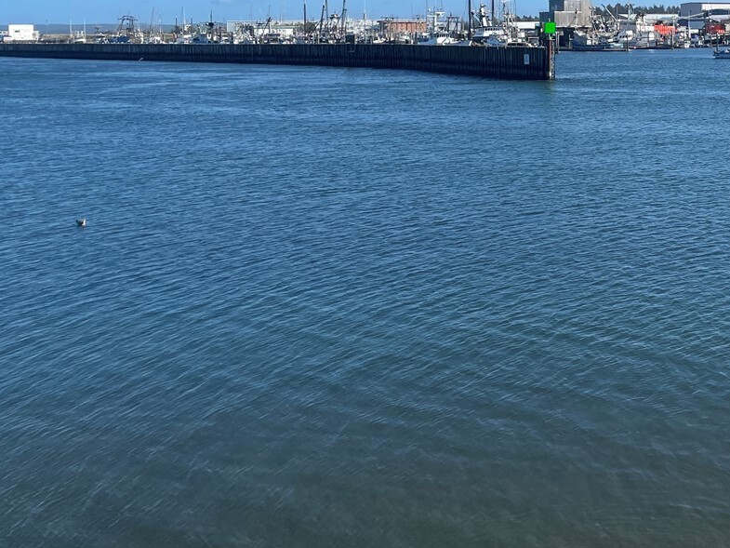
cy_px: 36
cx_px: 699
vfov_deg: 26.4
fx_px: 1118
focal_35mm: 53
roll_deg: +0.7
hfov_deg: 33.6
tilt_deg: +0.4
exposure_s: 1/3731
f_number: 1.6
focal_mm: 4.2
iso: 32
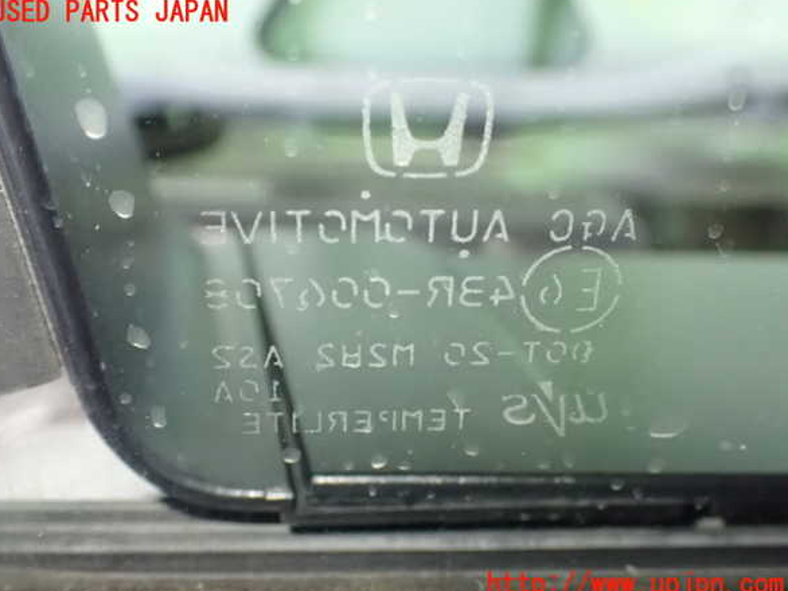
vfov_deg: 34.3
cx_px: 387
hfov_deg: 44.8
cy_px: 299
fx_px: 956
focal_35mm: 42
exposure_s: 1/40
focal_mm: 7.31
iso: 1600
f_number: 2.8
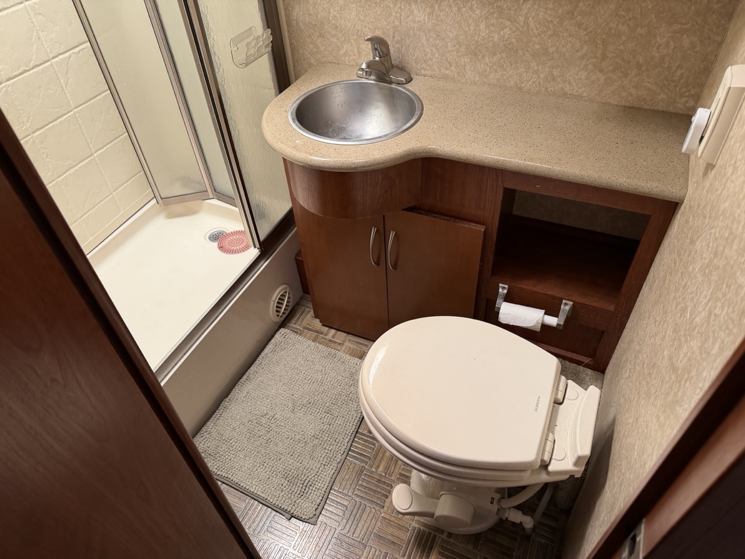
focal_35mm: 24
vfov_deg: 56.8
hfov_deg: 71.6
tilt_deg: -43.4
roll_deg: +2.2
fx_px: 517
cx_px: 372
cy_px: 280
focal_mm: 6.76
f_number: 1.78
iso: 200
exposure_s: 1/121
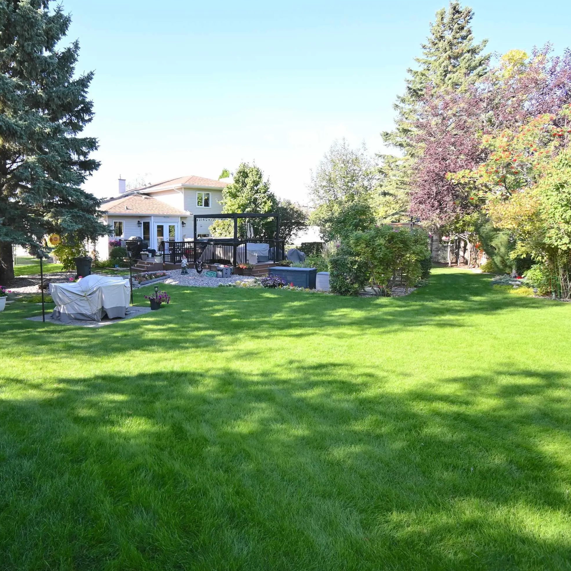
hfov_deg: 72.3
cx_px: 185
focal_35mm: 20
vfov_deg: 74.8
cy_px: 275
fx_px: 373
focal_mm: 10
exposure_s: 1/250
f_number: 4.5
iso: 250
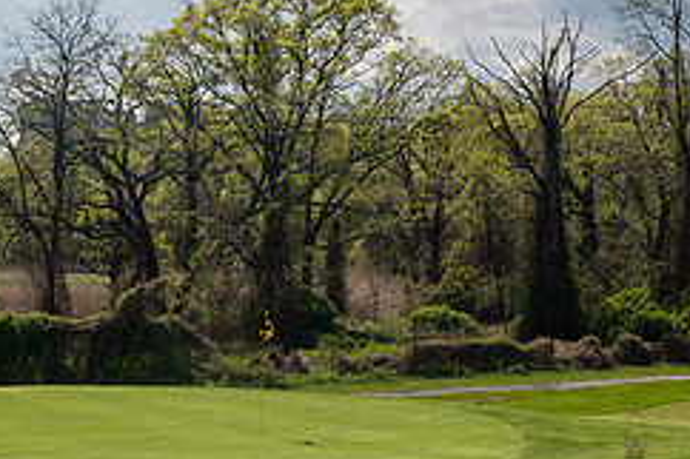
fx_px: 1609
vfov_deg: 16.2
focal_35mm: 84
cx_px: 265
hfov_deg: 24.2
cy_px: 315
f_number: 7.1
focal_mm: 35
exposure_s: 1/3200
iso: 800
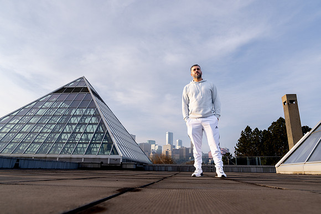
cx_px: 160
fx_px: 214
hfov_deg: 73.7
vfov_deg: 53.2
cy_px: 107
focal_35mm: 24
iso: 100
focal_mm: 24
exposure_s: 1/80
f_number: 7.1
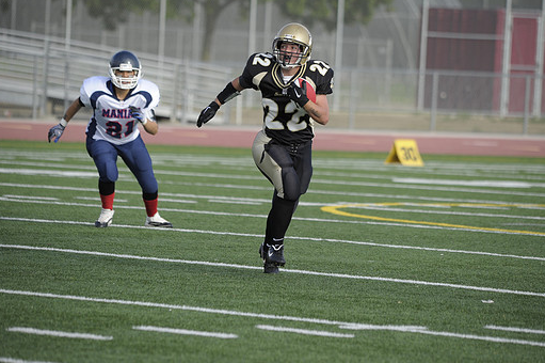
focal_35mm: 397
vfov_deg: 3.5
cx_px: 286
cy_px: 168
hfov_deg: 5.2
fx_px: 6006
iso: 500
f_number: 6
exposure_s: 1/1000
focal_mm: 350
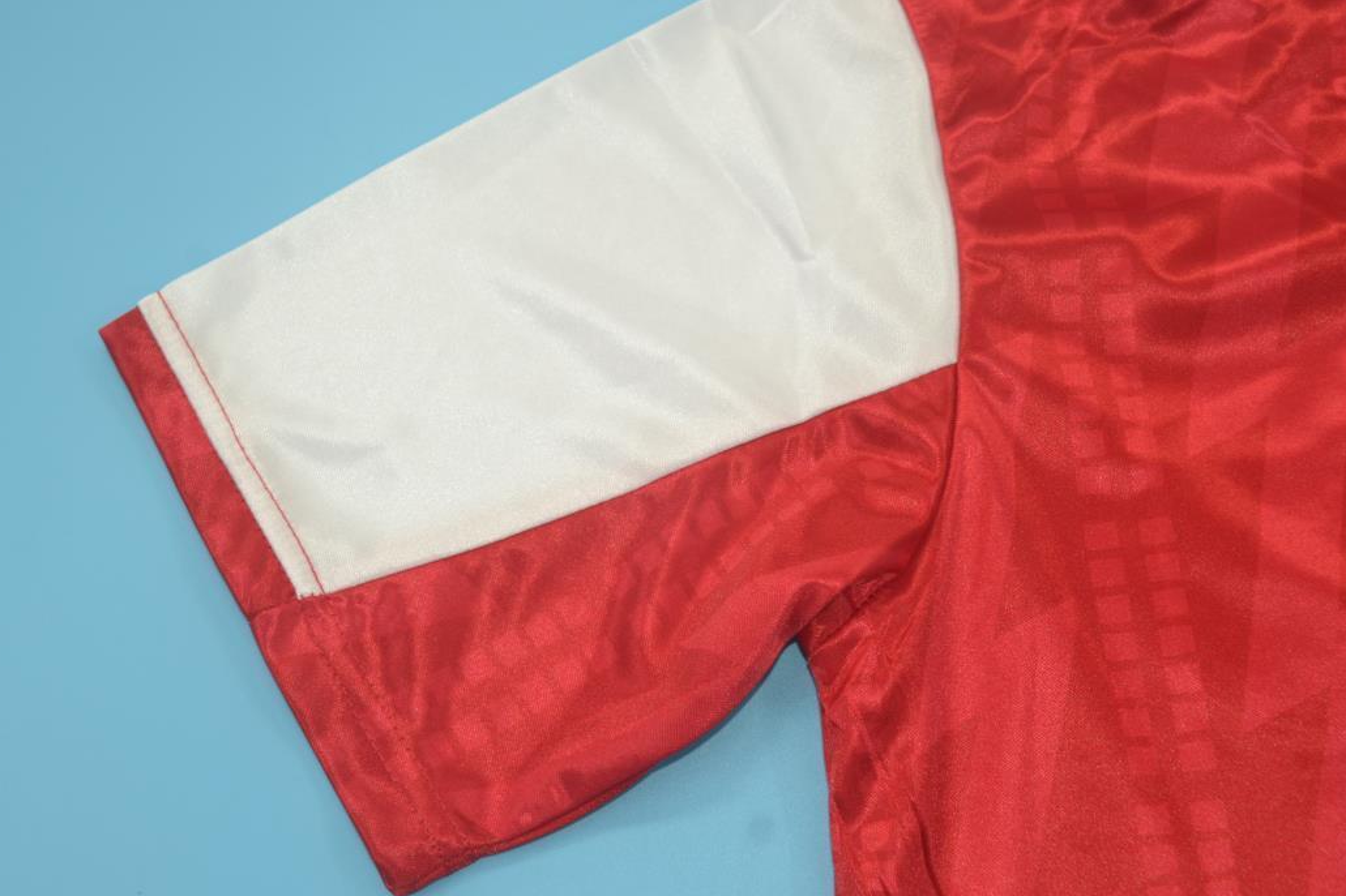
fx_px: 1645
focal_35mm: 44
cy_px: 468
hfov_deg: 44.5
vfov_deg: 30.5
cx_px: 663
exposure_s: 1/60
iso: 200
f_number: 6.3
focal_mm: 28
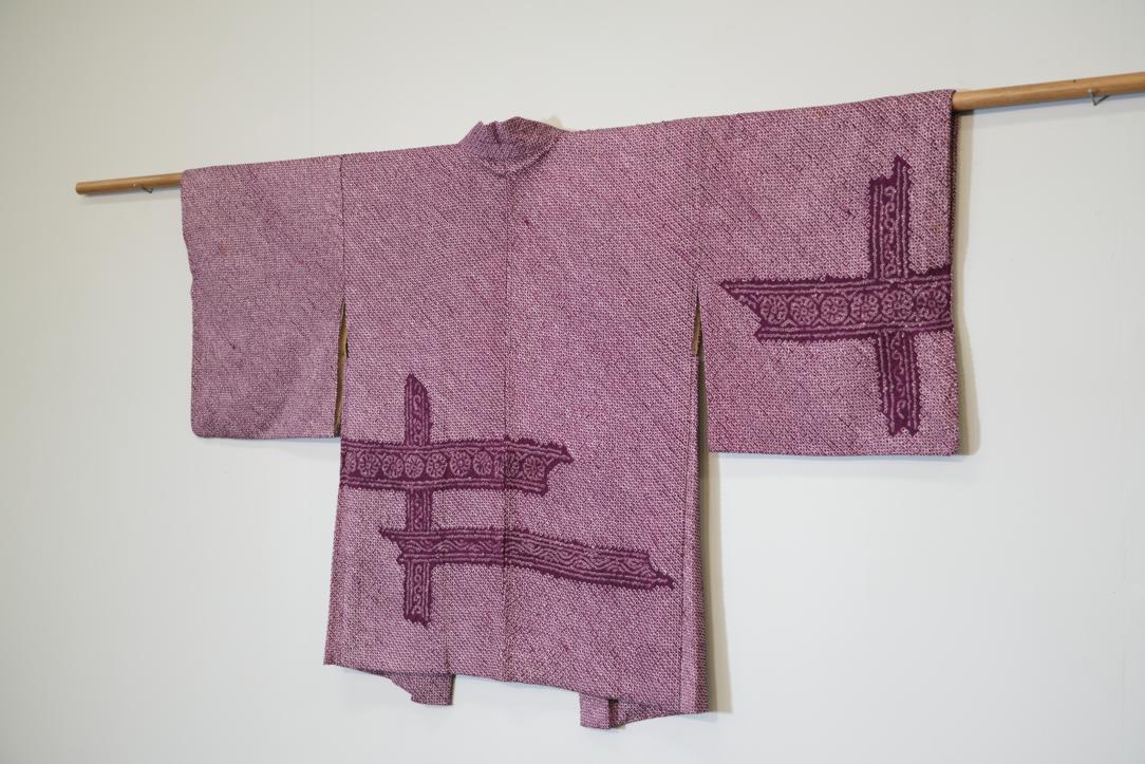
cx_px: 572
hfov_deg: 48.5
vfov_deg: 33.4
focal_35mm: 40
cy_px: 382
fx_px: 1272
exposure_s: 1/40
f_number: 4
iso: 320
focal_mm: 40
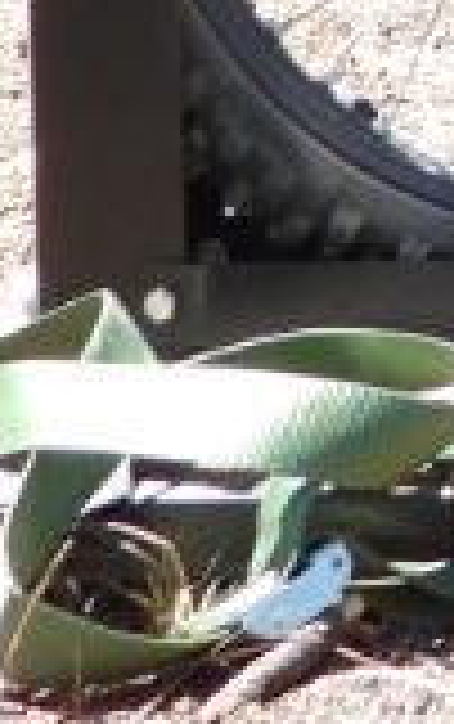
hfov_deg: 2.1
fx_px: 12182
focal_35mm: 617
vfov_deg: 3.3
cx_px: 2050
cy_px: -1435
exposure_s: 1/200
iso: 100
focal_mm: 11.7
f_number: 3.5
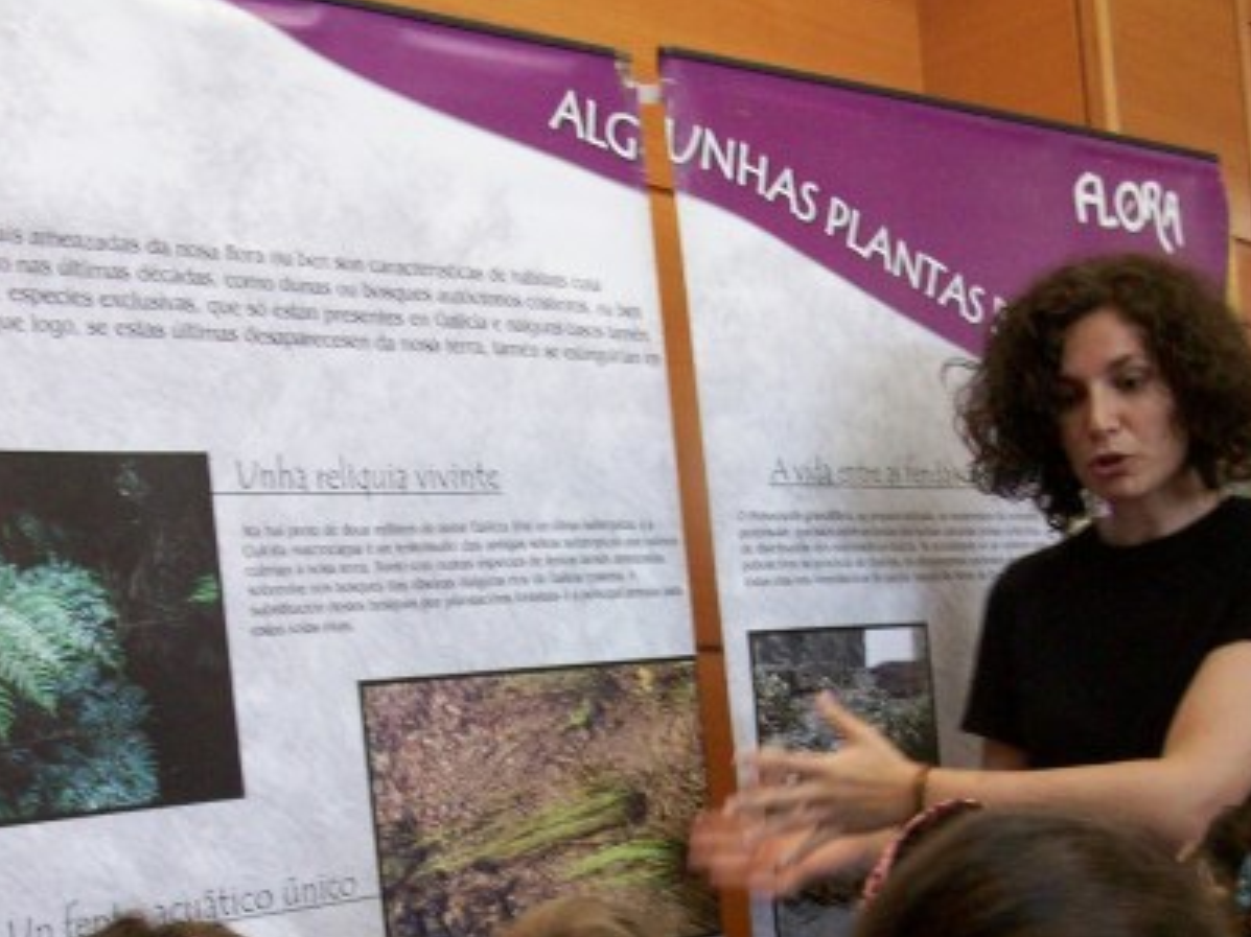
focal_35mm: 58
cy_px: 736
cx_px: 577
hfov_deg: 33.2
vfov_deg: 24.8
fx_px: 2095
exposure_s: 1/21.4
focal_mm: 5.7
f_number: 2.8
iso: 160
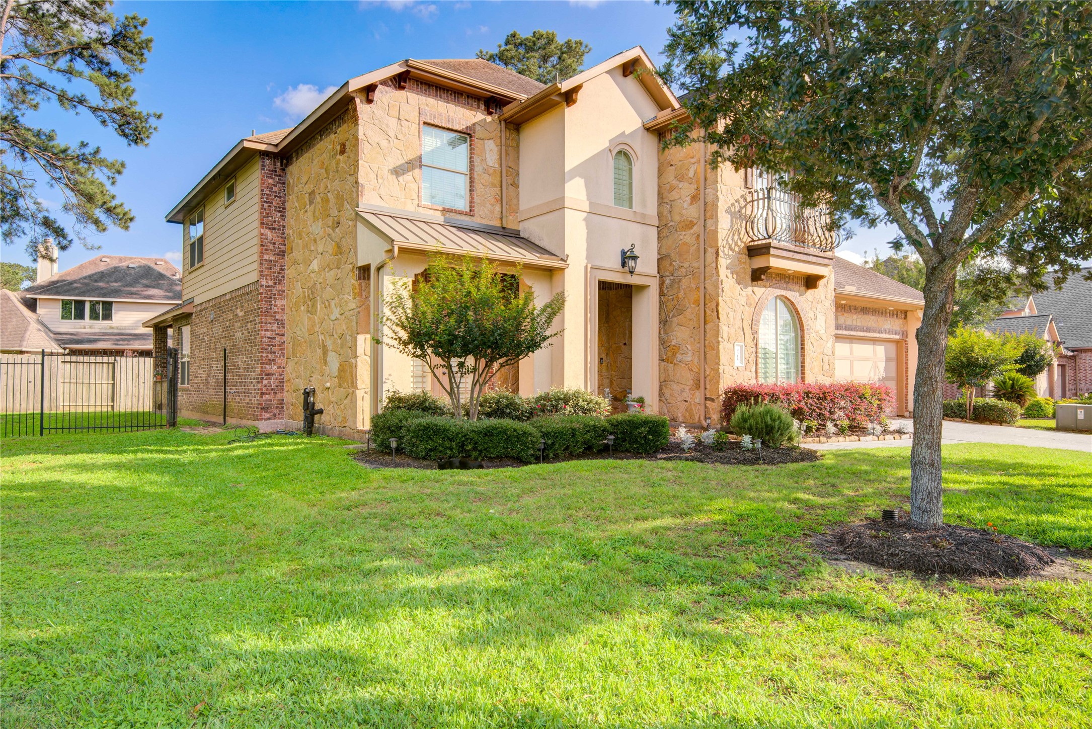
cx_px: 546
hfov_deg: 76.1
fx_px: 698
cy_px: 364
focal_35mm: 23
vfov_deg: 55.2
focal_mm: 23
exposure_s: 1/6
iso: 100
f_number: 16
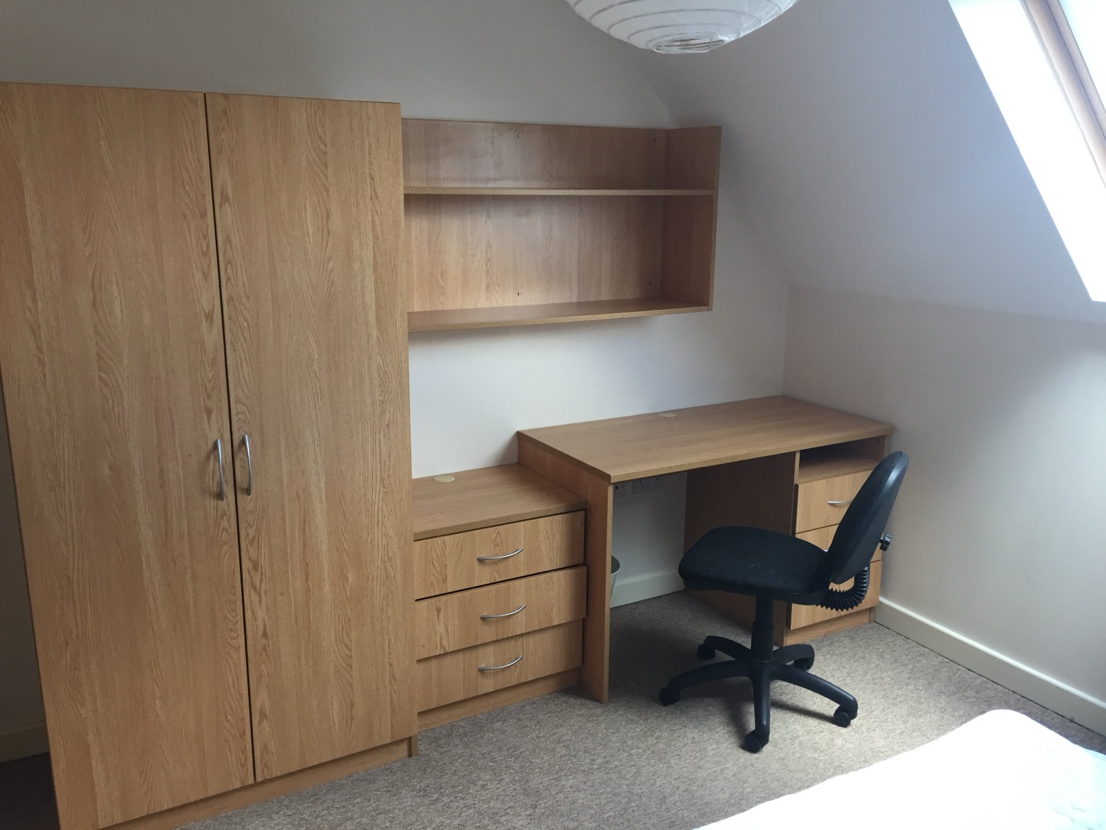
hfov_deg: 61.7
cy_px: 415
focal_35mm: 29
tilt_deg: -13.8
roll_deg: -0.6
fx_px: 927
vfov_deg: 48.2
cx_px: 553
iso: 50
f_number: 2.2
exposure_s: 1/33
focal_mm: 4.15
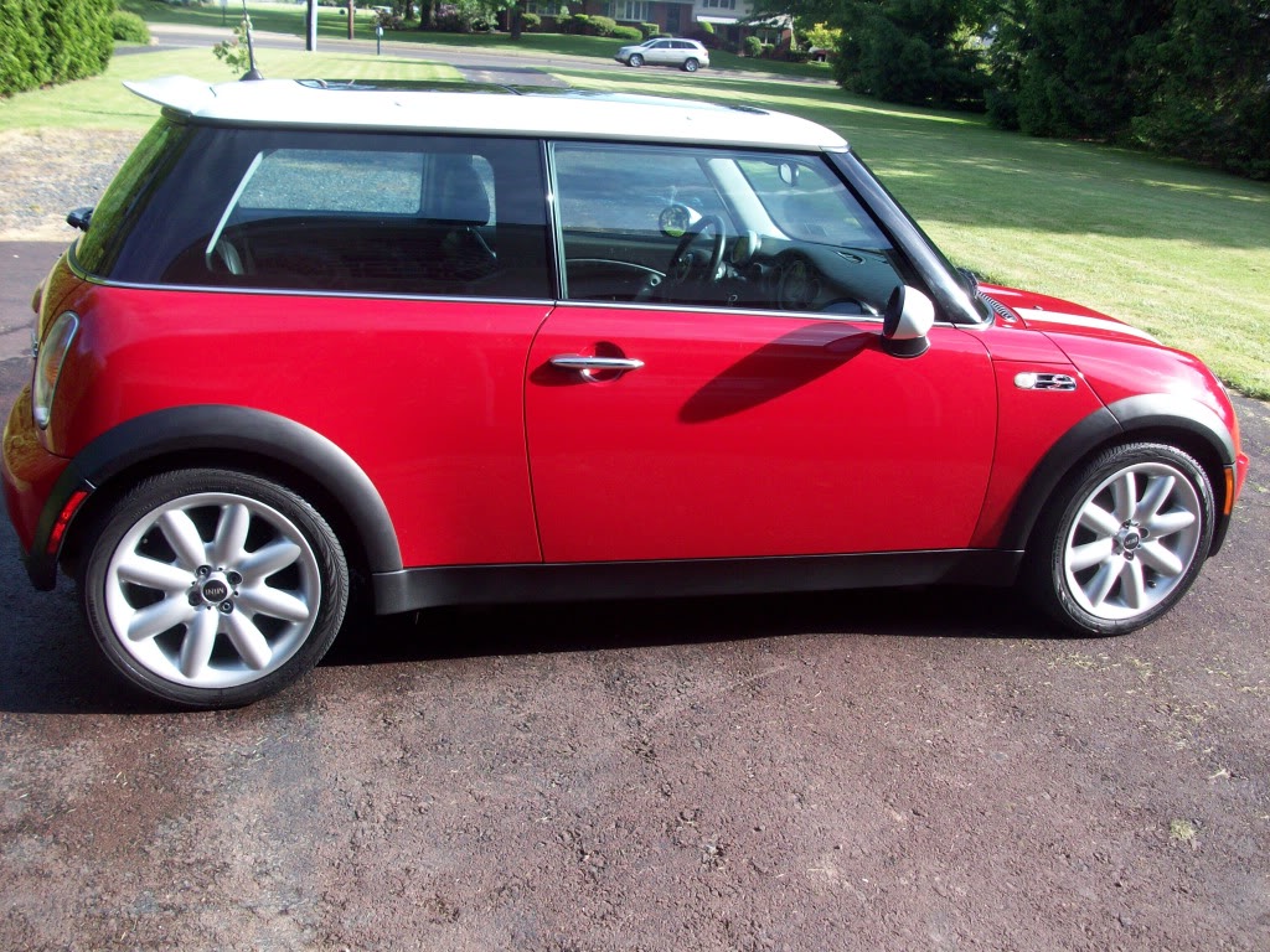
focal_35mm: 34
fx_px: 1247
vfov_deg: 41.8
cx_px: 635
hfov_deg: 54.0
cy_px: 476
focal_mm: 5.7
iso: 64
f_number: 2.8
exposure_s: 1/224
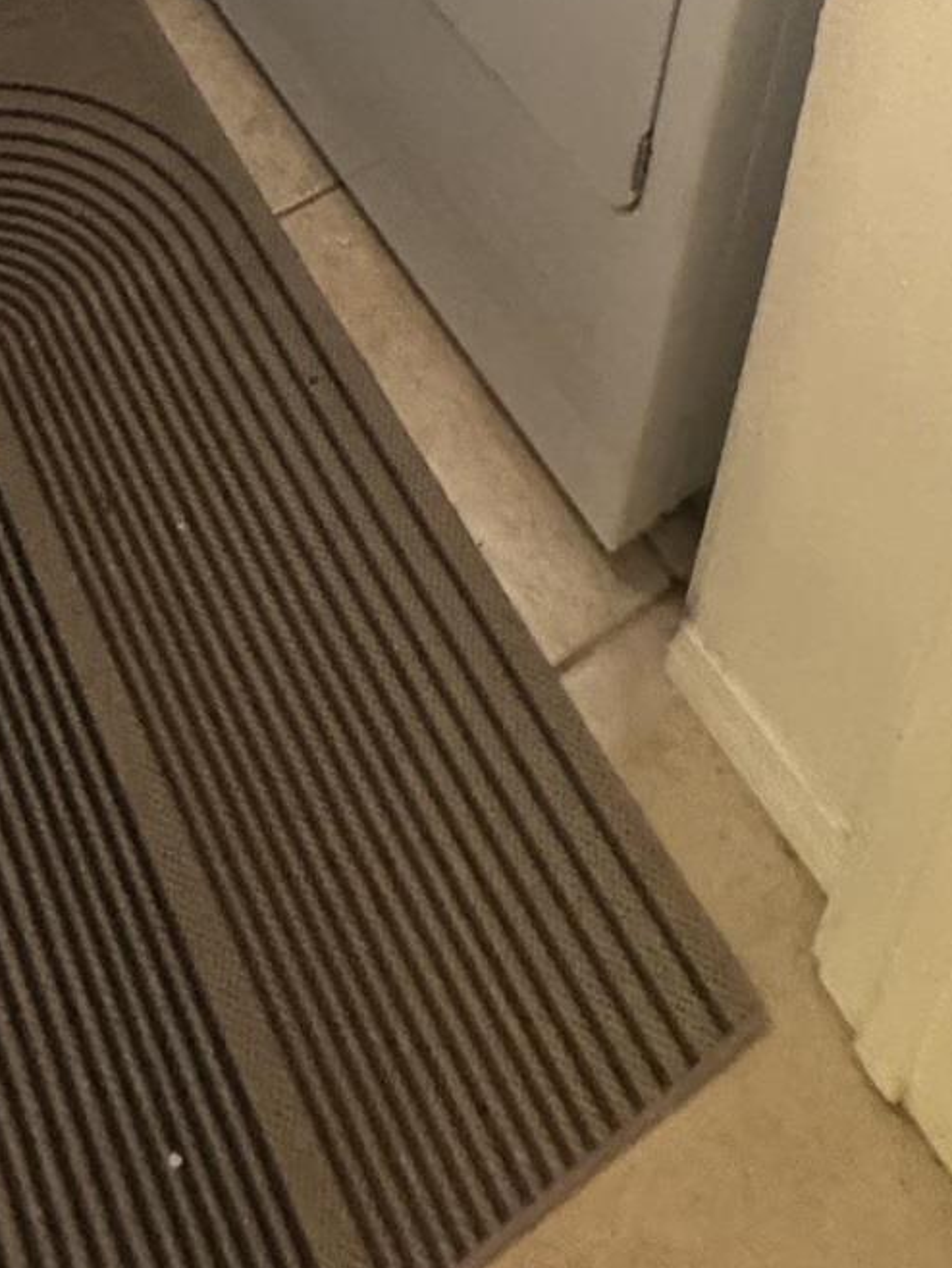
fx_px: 1796
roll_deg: +0.3
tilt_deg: -25.4
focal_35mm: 49
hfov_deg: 28.8
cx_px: 133
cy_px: -798
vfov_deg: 25.0
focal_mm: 2.22
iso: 1000
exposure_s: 1/60
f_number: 2.2
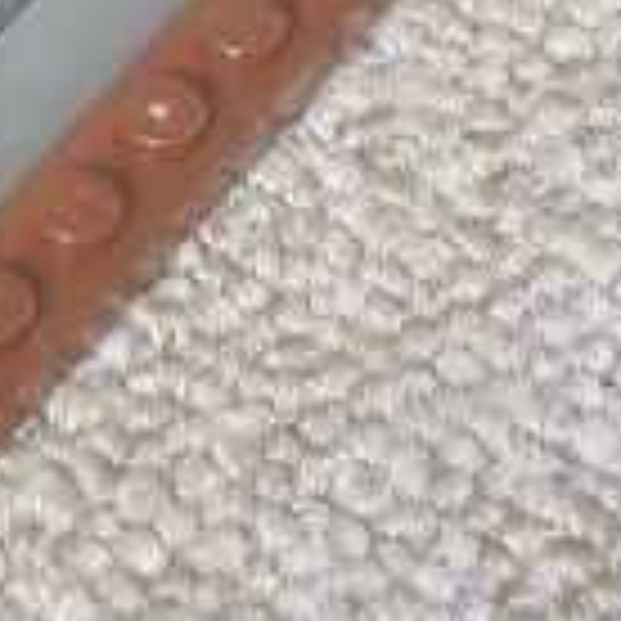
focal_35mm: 204
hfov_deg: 8.4
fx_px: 4140
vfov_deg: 8.0
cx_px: -284
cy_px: -774
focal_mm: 6.3
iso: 200
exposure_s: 1/2
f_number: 3.2
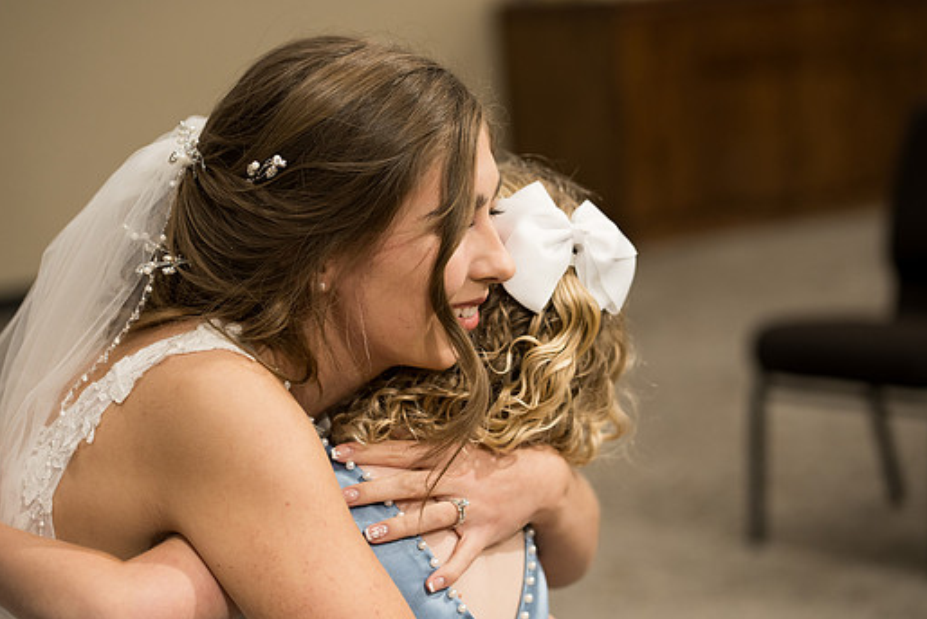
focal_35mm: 96
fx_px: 2473
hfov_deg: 21.2
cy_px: 319
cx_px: 445
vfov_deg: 14.3
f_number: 3.5
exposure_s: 1/160
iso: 800
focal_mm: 85
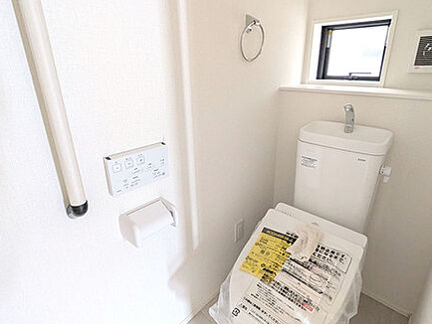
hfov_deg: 81.7
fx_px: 250
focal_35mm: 20
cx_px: 222
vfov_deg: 66.0
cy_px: 153
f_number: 2.2
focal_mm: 1.83
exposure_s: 1/30
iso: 525
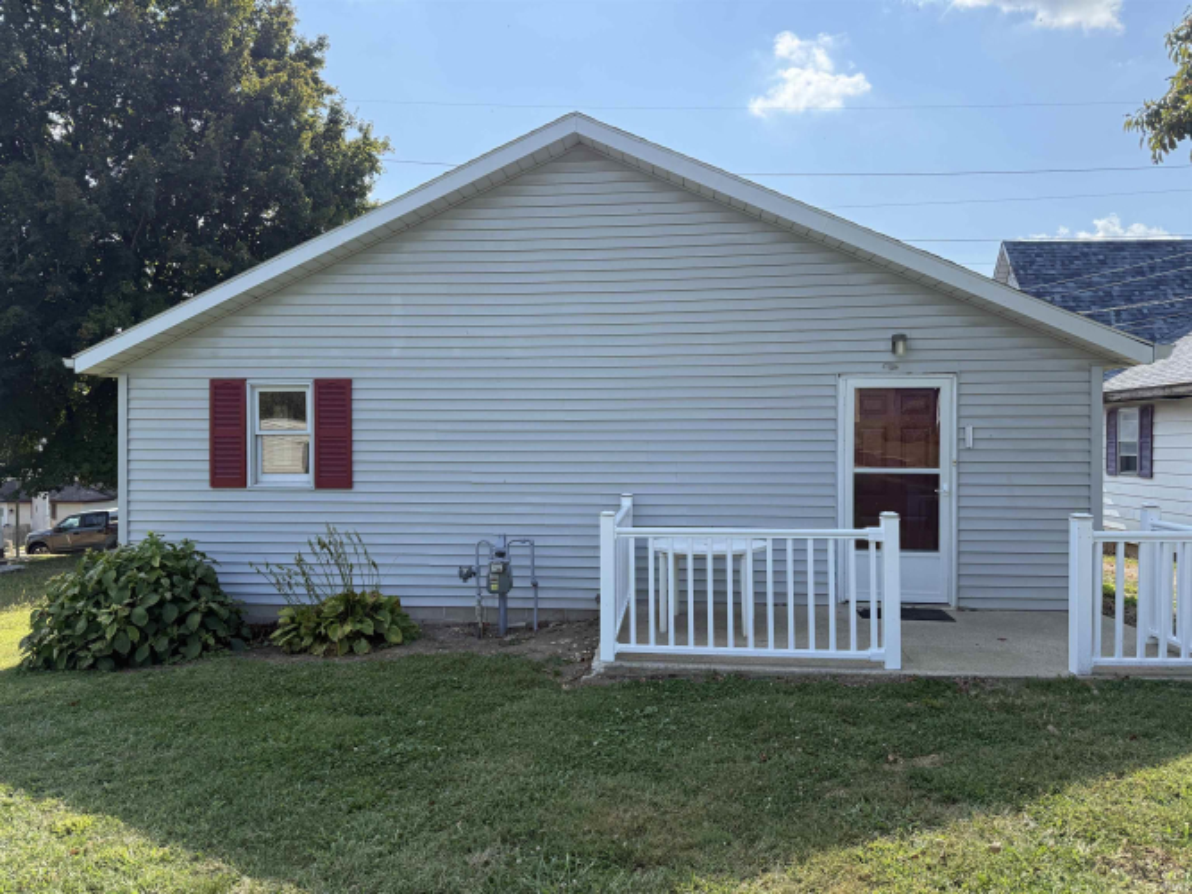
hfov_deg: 71.6
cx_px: 596
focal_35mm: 24
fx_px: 826
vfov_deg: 56.8
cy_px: 447
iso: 100
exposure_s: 1/2525
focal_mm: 6.76
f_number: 1.78
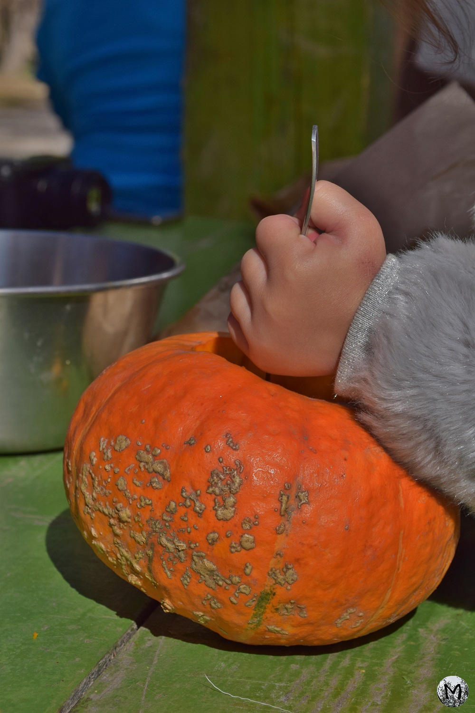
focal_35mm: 105
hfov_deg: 13.0
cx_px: 238
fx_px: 2078
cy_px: 356
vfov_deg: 19.5
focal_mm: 70
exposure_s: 1/500
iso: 200
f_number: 11
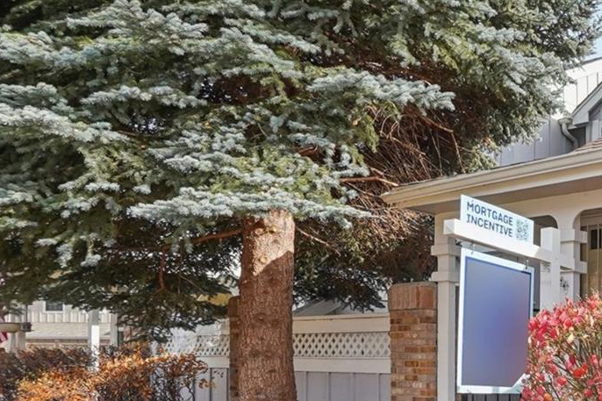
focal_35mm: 35
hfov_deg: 41.8
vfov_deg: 37.8
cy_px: 228
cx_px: 678
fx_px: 585
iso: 100
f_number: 8
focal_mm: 10
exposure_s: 1/80
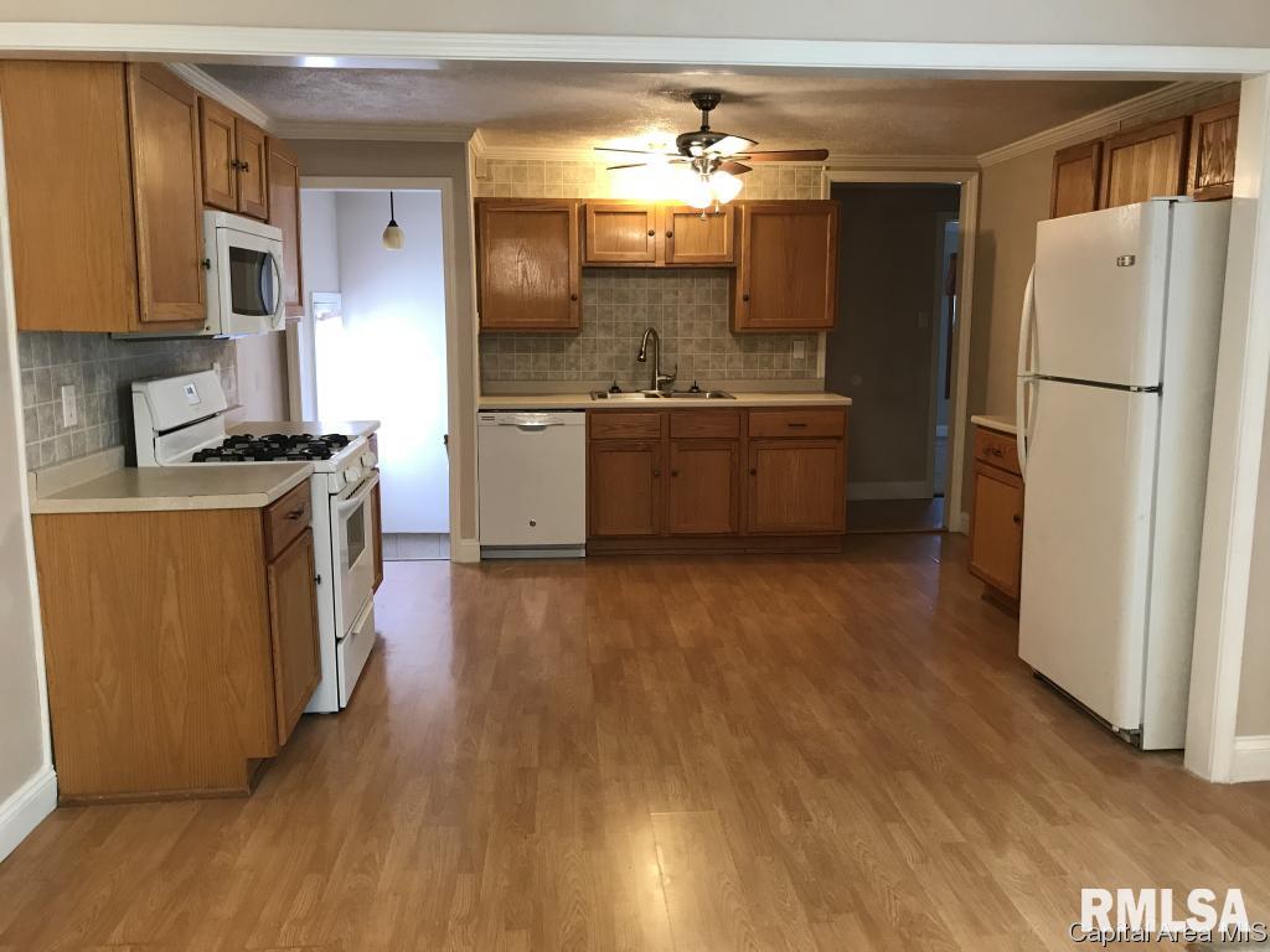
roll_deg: +0.1
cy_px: 476
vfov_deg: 49.7
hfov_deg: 63.4
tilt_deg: -7.2
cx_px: 635
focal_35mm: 28
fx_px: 1027
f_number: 1.8
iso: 40
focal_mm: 3.99
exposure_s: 1/20
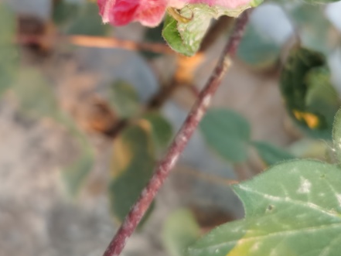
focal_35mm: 49
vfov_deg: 29.1
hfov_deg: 38.4
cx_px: 110
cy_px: 53
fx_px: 483
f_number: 1.6
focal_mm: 5.56
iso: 160
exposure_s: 1/100
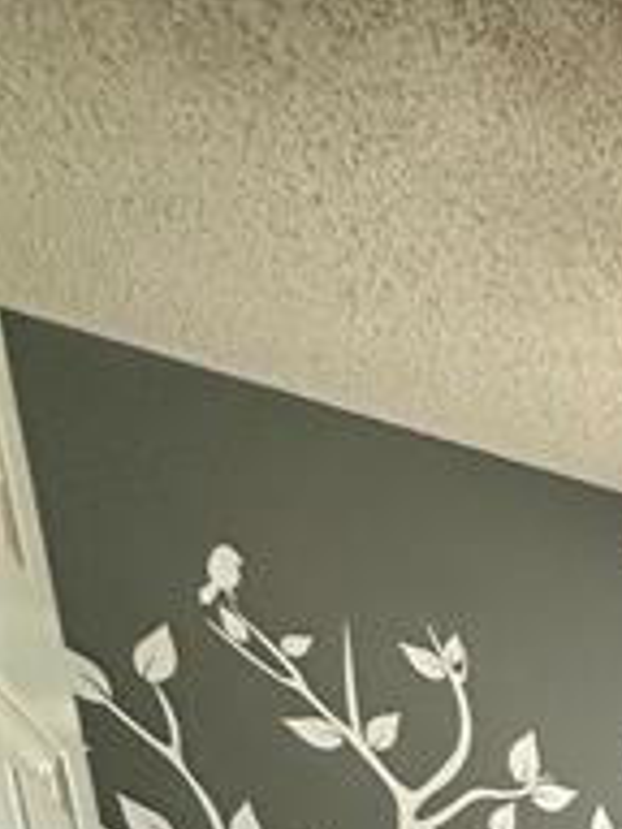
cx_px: 1240
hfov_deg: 18.0
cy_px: 1269
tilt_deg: -9.8
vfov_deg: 25.2
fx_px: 1342
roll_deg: +2.3
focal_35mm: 56
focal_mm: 2.22
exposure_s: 1/99
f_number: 2.2
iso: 100
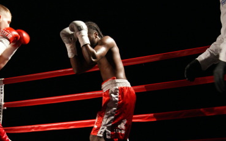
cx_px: 108
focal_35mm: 79
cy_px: 75
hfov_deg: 26.2
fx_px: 485
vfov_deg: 16.6
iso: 800
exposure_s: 1/80
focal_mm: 35
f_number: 5.6
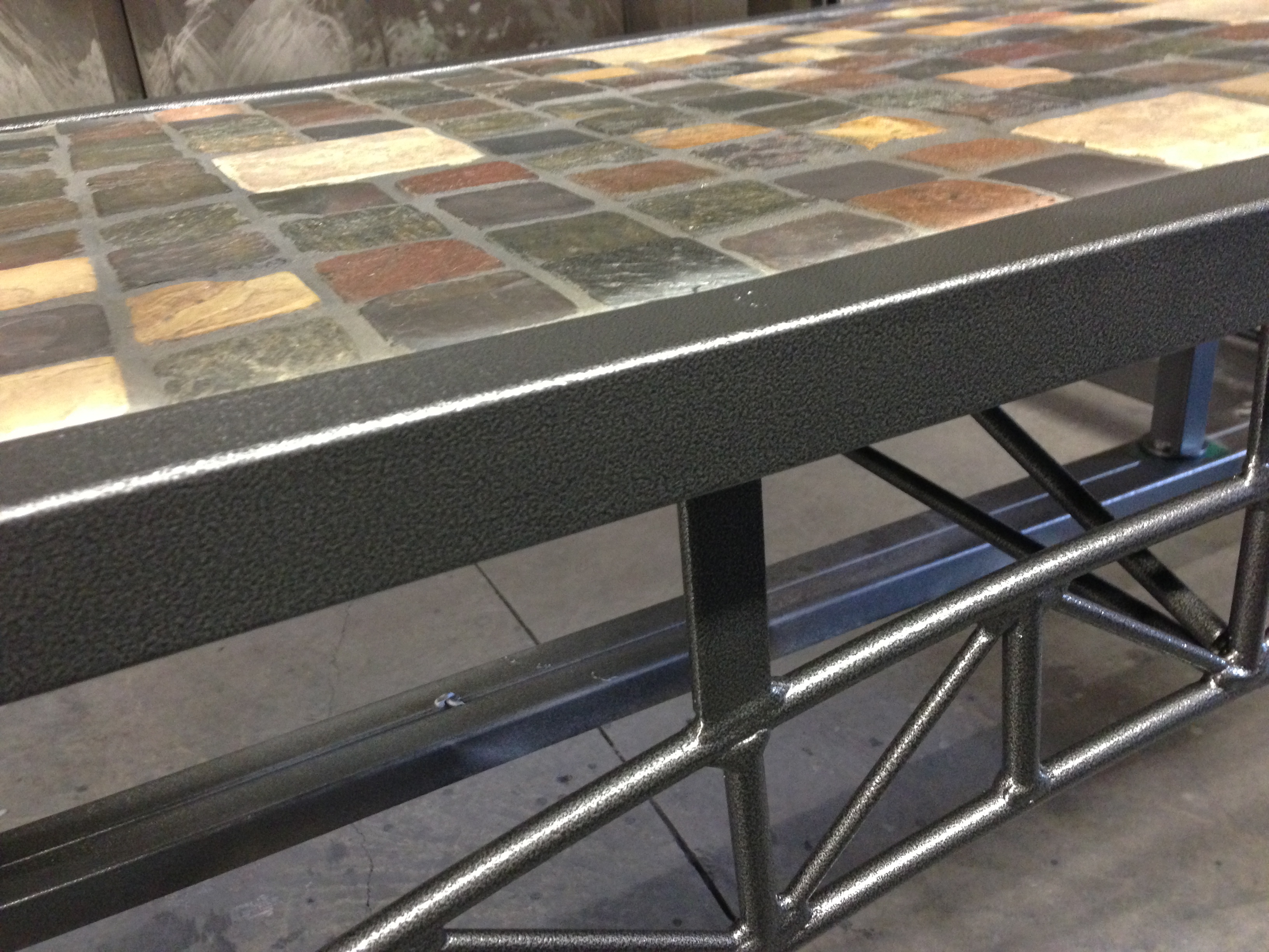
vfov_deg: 42.9
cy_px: 476
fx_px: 1210
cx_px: 634
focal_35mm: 33
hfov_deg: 55.4
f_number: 2.4
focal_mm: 4.13
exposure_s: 1/15
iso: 400
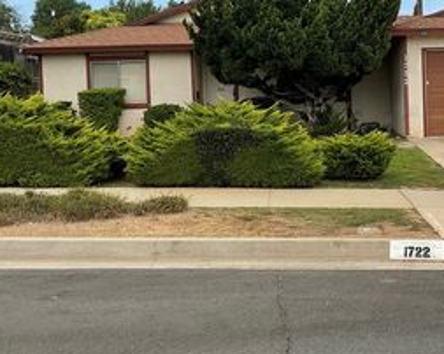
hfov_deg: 33.0
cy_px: 104
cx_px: 332
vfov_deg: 26.9
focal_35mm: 56
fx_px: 735
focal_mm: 3
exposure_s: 1/1451
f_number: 1.8
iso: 16
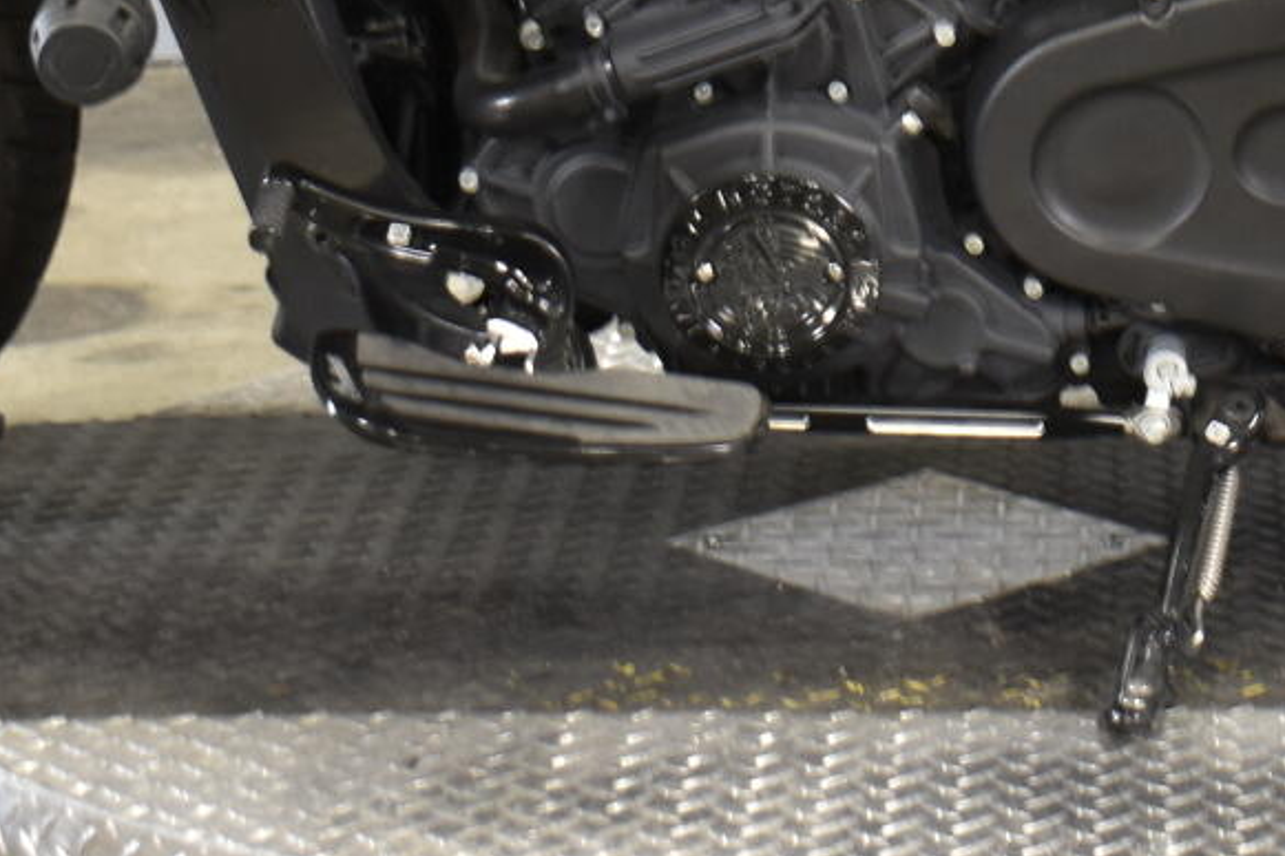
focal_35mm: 150
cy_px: -550
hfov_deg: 13.7
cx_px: 989
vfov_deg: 8.9
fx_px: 5342
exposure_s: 1/13
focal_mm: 29
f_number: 4.2
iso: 400
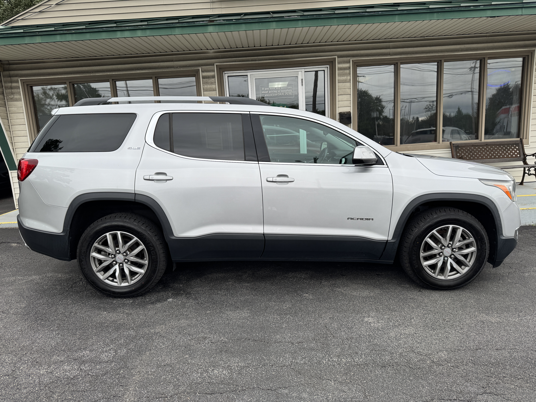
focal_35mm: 24
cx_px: 268
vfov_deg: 56.8
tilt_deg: -11.2
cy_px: 201
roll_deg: +2.7
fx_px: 372
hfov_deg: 71.6
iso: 80
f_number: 1.78
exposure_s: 1/488
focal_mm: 6.76
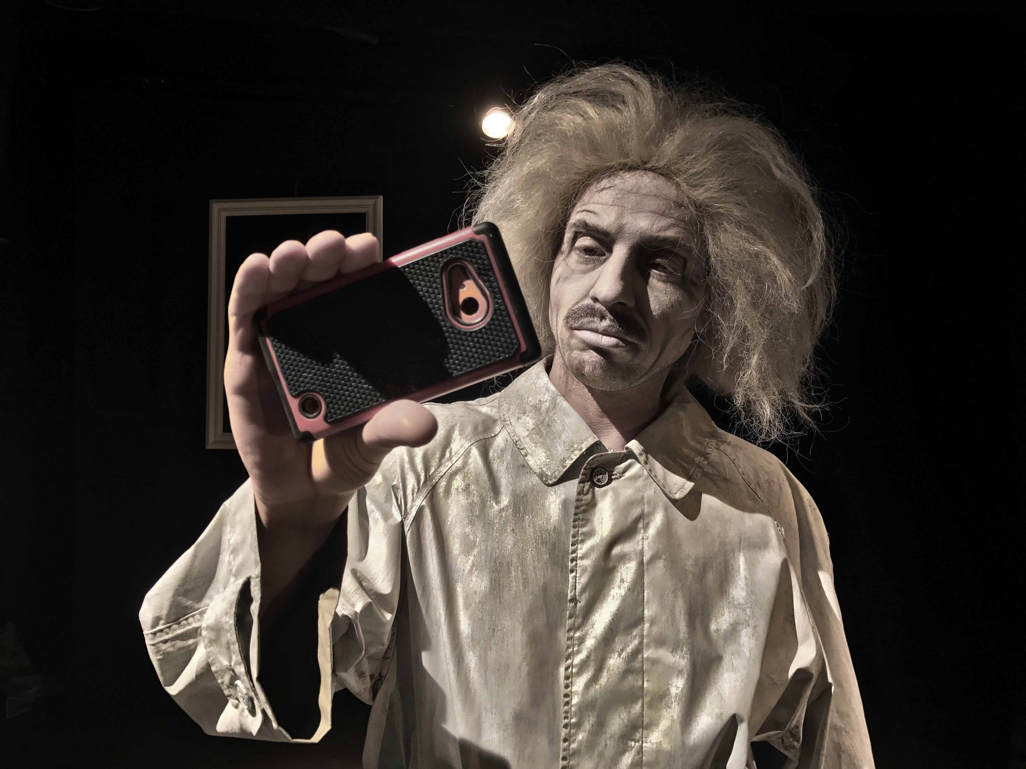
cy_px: 384
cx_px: 513
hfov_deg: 63.4
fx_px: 830
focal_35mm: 28
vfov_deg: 49.7
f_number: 1.8
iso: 25
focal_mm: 3.99
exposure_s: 1/33
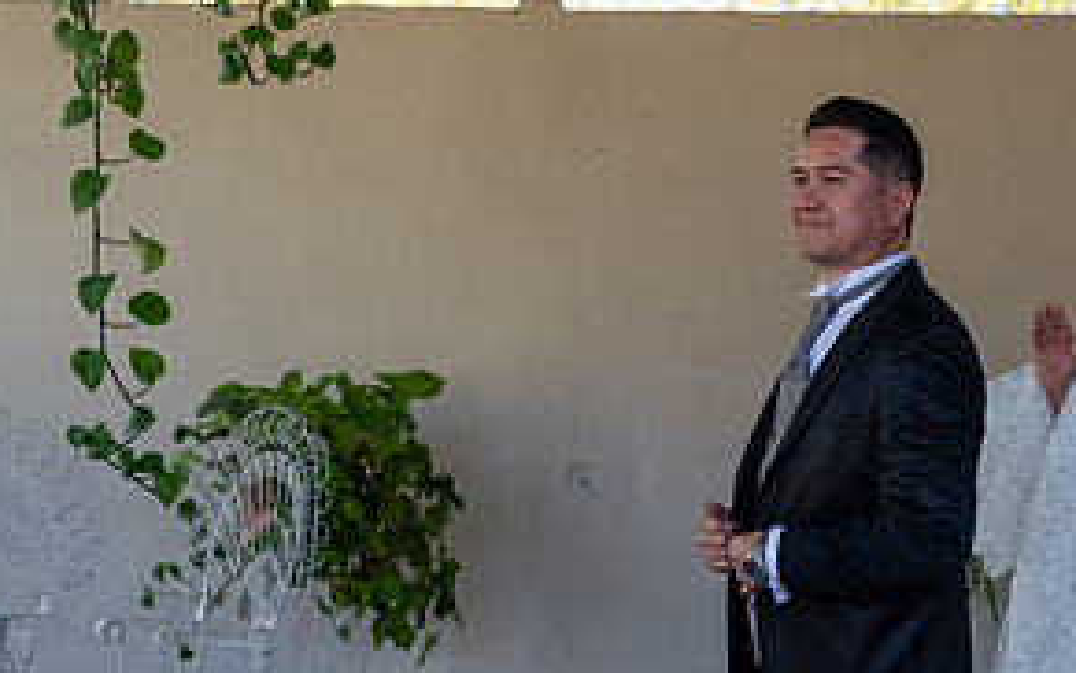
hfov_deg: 27.8
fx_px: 2082
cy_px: 686
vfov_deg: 17.9
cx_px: 995
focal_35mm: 71
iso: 800
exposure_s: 1/800
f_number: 4.5
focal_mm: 35
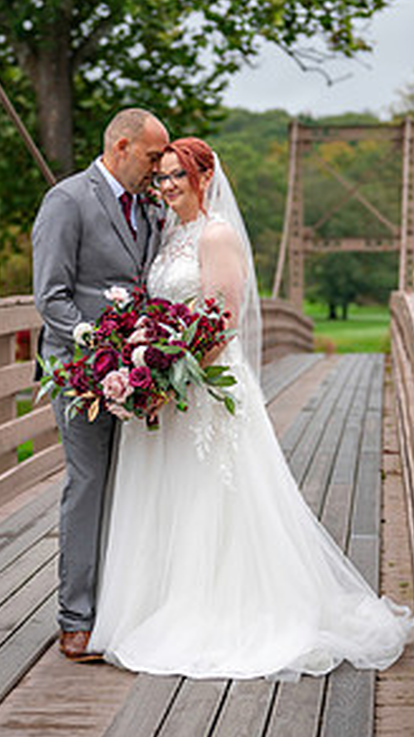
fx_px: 2208
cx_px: 191
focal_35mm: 113
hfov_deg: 10.7
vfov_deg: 18.9
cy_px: 285
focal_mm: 70
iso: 640
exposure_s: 1/2000
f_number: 2.8
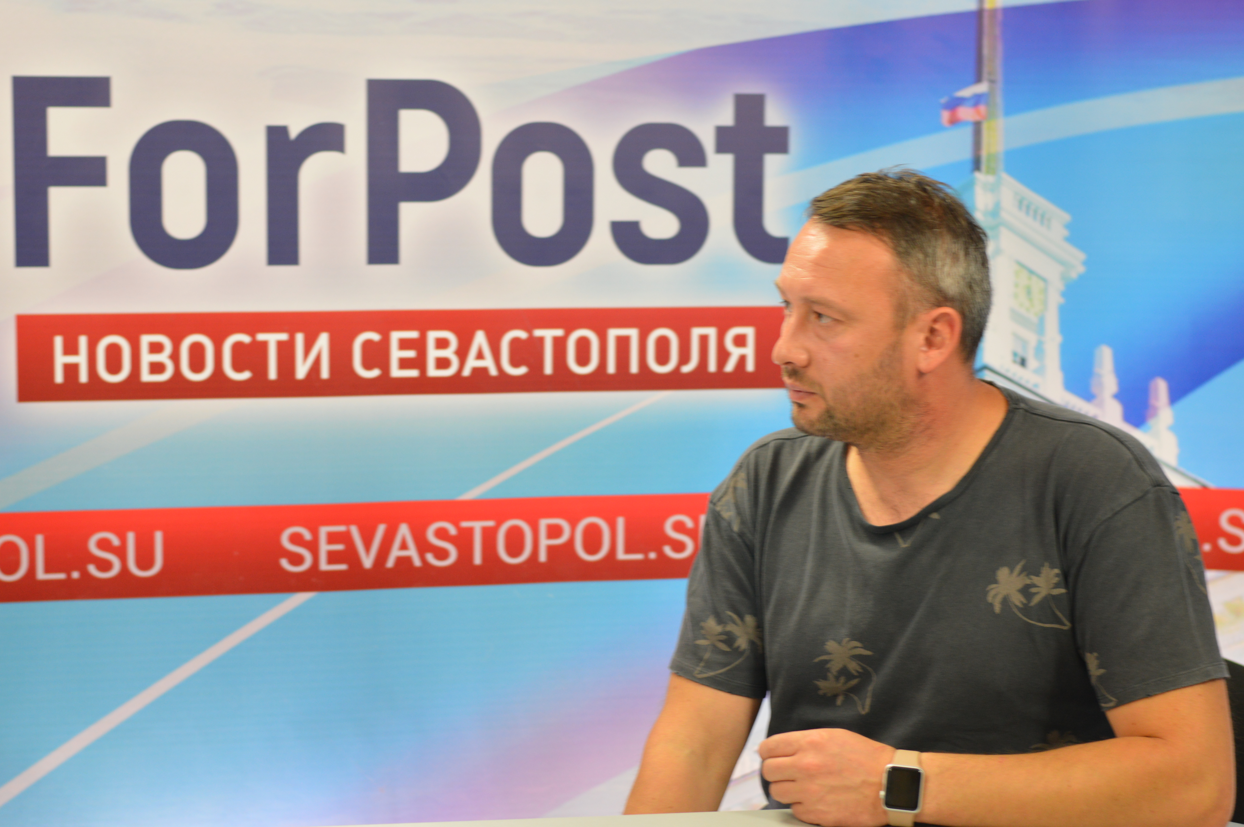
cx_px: 622
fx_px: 2589
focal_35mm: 75
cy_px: 414
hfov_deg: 27.0
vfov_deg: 18.1
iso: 400
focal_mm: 50
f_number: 2.8
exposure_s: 1/60
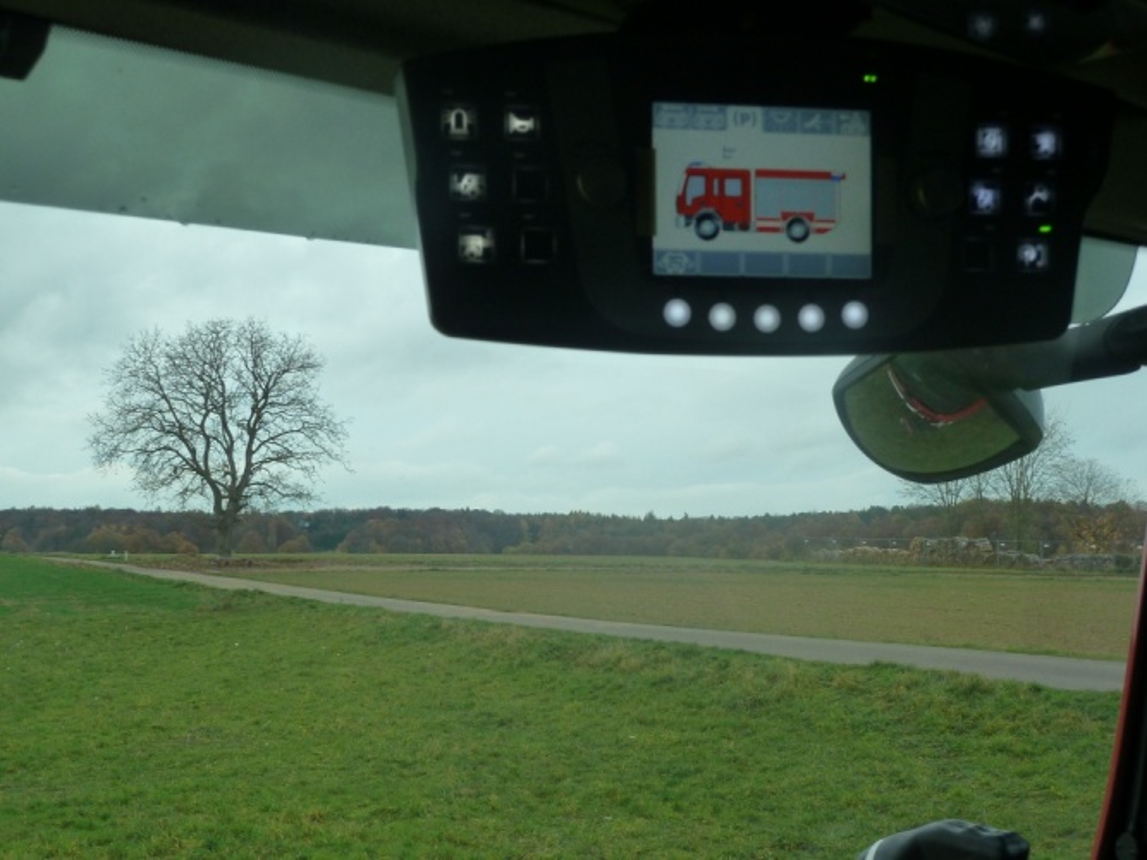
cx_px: 574
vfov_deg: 32.9
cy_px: 430
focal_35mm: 44
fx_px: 1458
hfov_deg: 43.0
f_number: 4
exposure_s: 1/100
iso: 125
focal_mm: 7.3
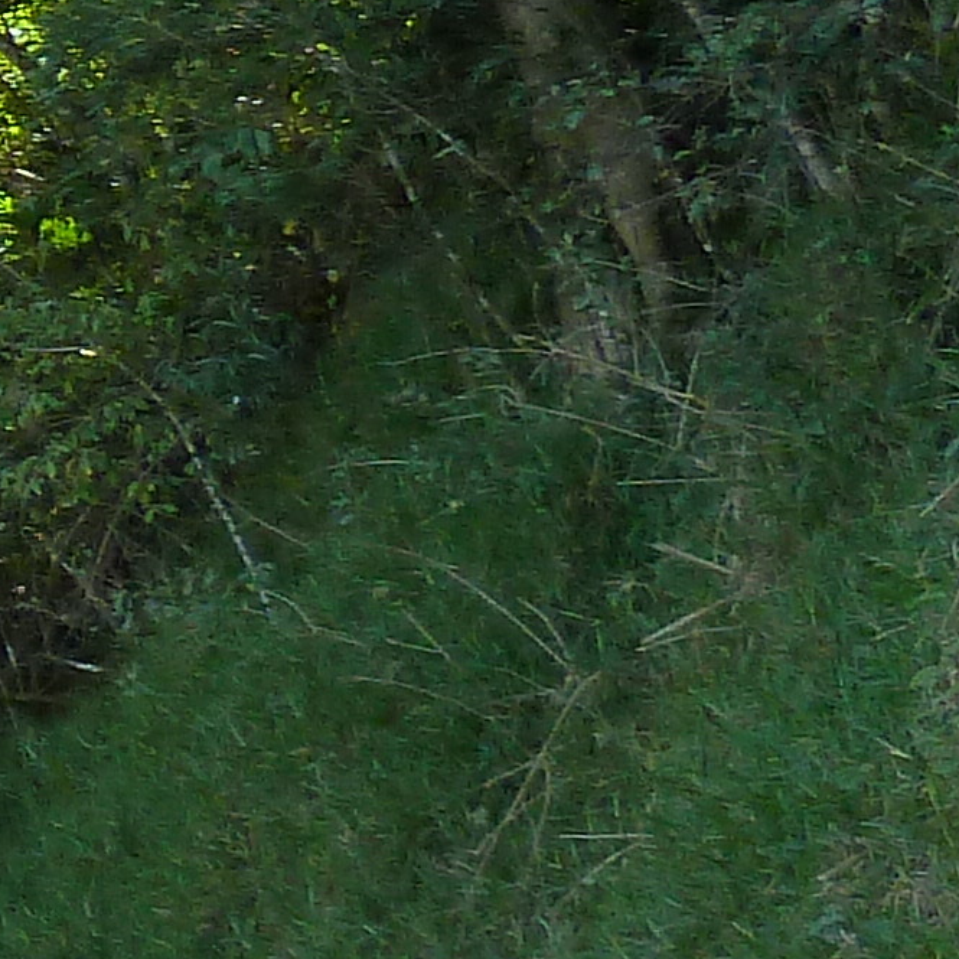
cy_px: 182
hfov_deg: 10.5
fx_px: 4169
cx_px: -1615
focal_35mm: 133
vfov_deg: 13.1
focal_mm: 4.1
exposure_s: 1/100
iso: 125
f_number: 3.3
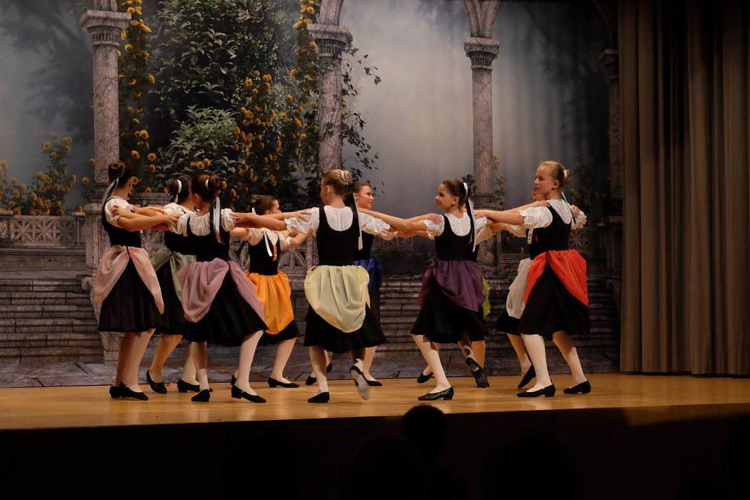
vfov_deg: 16.5
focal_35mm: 83
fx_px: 1729
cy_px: 250
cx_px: 375
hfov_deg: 24.5
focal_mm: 55.6
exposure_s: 1/170
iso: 4000
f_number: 7.1
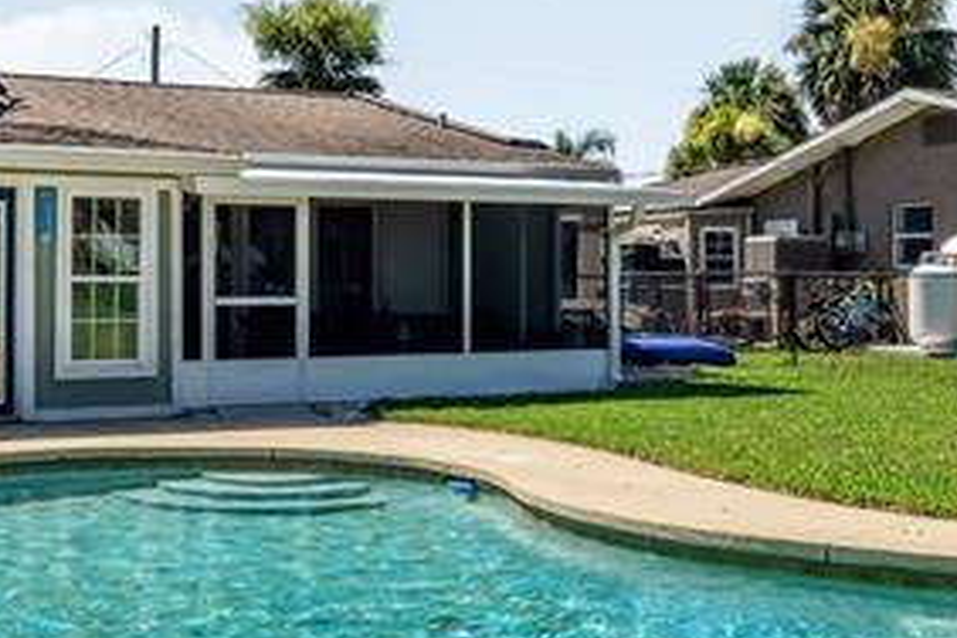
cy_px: 268
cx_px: 316
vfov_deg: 22.7
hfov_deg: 33.2
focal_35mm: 60
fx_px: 1590
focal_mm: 11
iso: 250
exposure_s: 1/4000
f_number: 9
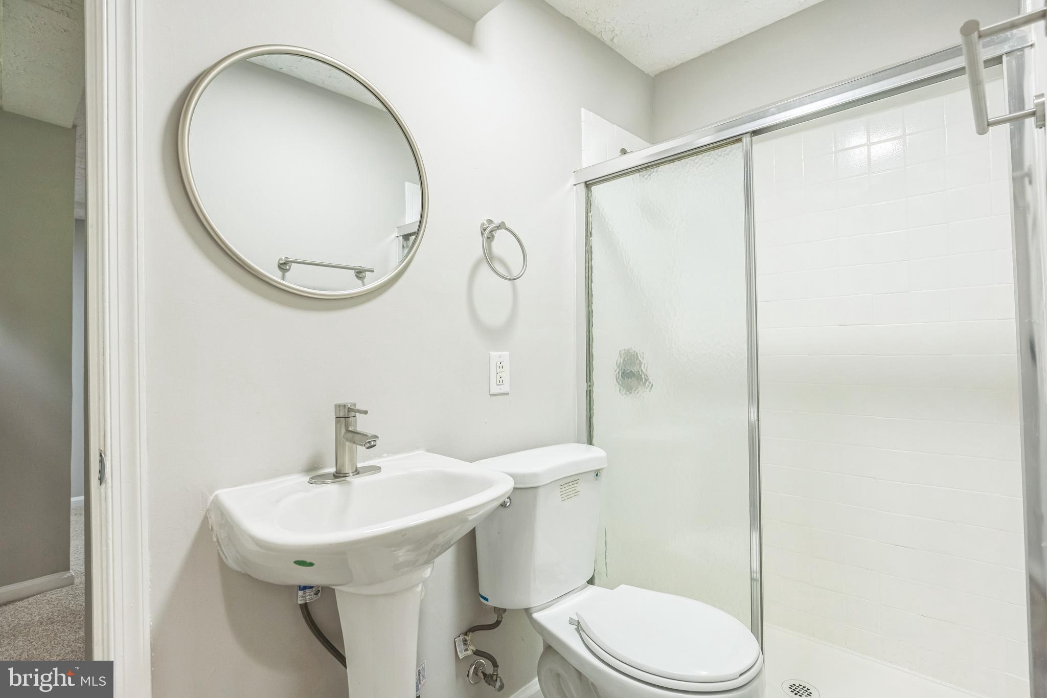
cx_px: 524
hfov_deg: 96.7
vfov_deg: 73.7
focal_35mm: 16
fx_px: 465
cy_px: 349
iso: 800
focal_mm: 16
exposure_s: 1/50
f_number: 5
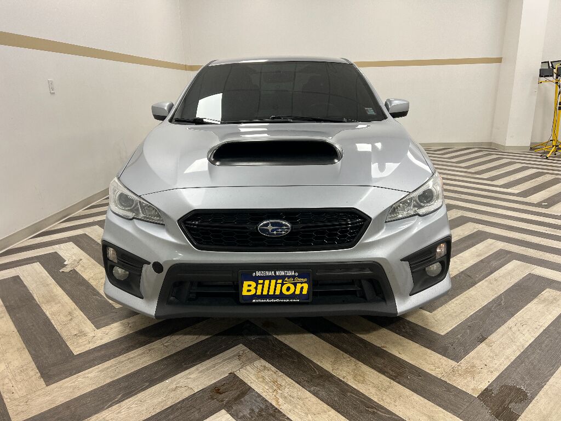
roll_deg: +1.5
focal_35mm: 26
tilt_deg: -17.3
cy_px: 210
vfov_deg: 53.1
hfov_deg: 67.3
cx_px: 280
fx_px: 421
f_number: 1.5
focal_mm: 5.7
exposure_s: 1/120
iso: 80
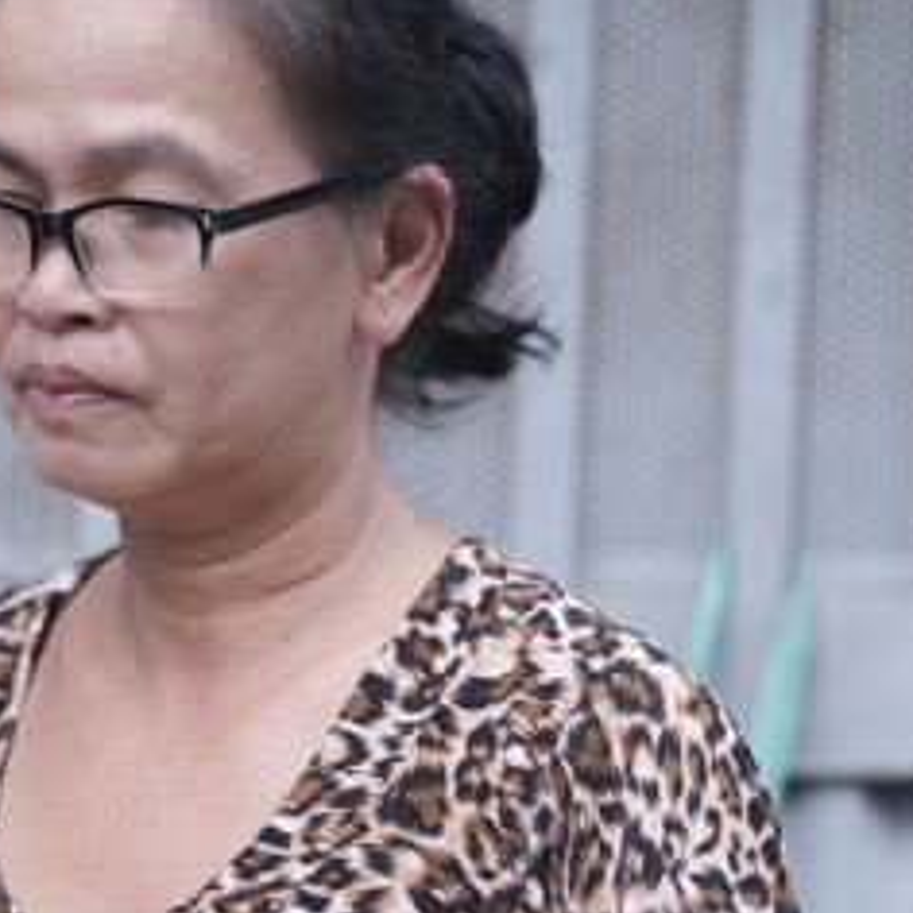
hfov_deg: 6.6
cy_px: 723
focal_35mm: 264
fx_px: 7878
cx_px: 168
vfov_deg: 6.6
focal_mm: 113
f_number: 2.8
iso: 250
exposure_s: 1/500
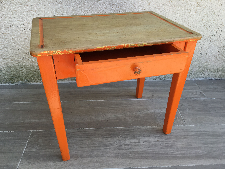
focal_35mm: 29
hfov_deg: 61.7
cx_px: 112
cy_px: 84
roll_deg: -1.3
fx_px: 188
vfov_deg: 48.2
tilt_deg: -30.9
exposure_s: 1/132
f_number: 2.2
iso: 25
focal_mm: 4.15
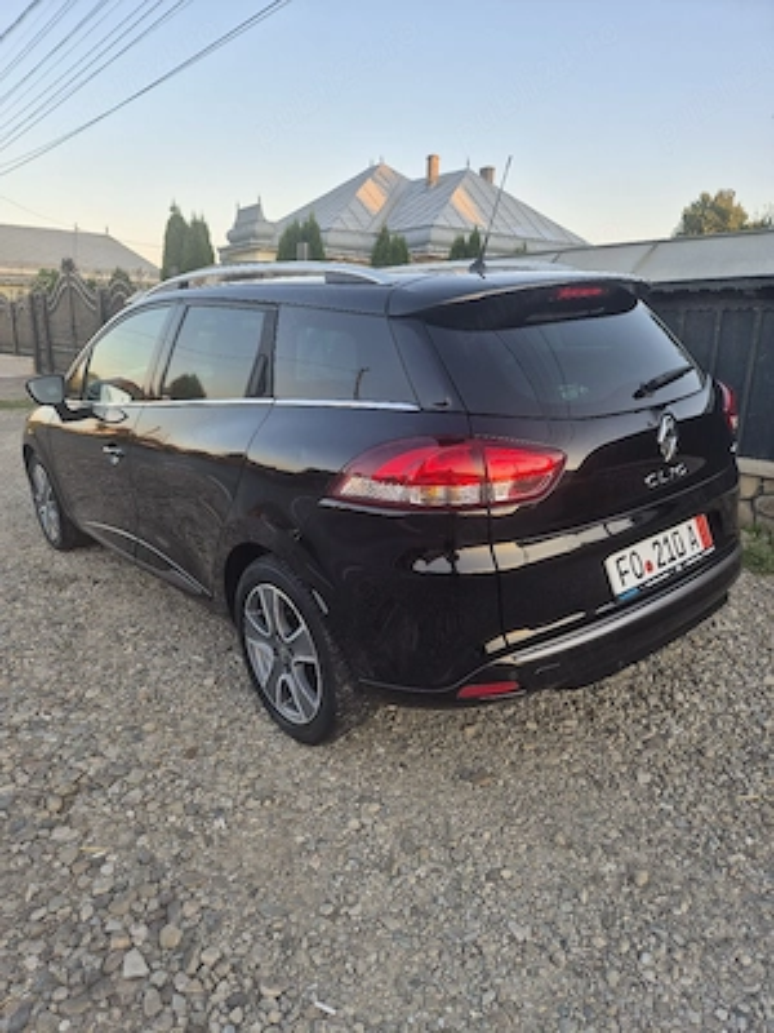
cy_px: 516
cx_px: 387
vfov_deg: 73.9
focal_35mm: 23
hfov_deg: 58.9
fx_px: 686
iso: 25
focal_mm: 5.4
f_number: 1.8
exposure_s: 1/185
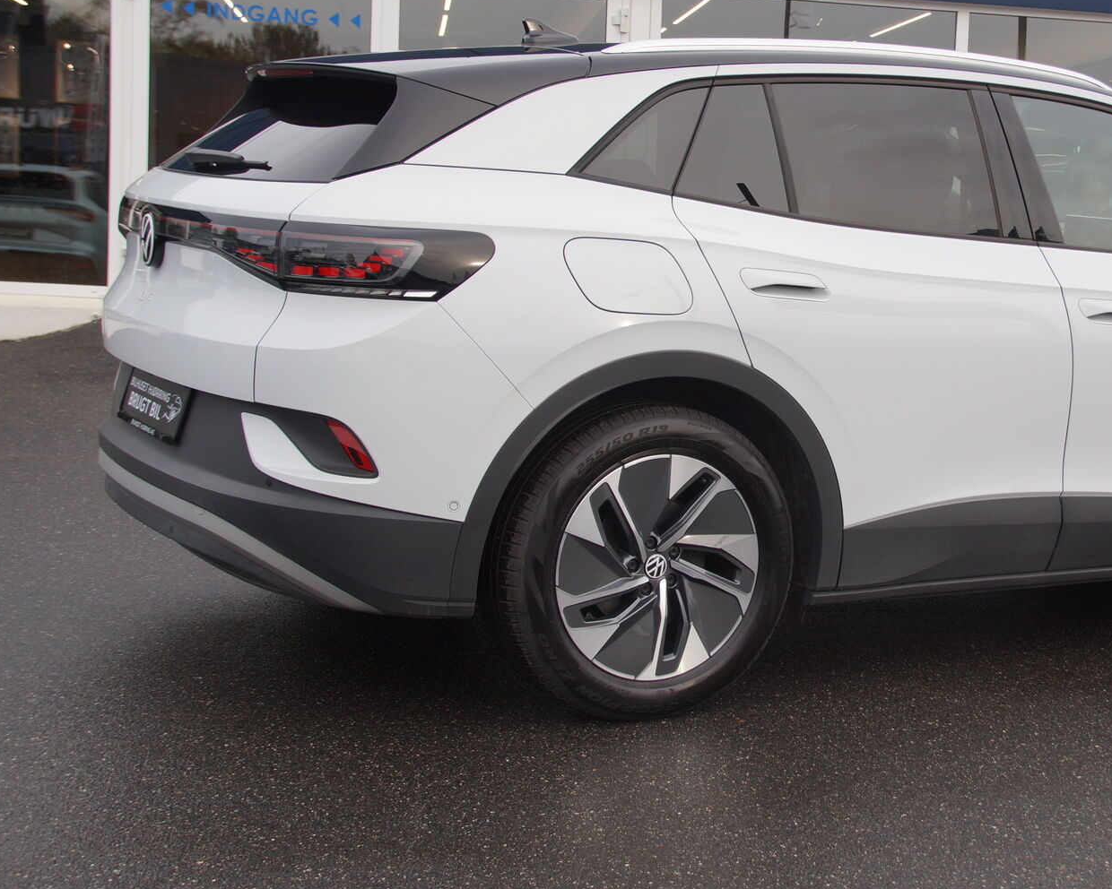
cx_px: 851
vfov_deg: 24.9
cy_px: 360
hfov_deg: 30.4
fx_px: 2008
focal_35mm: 61
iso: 100
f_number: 5.6
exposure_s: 1/125
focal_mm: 28
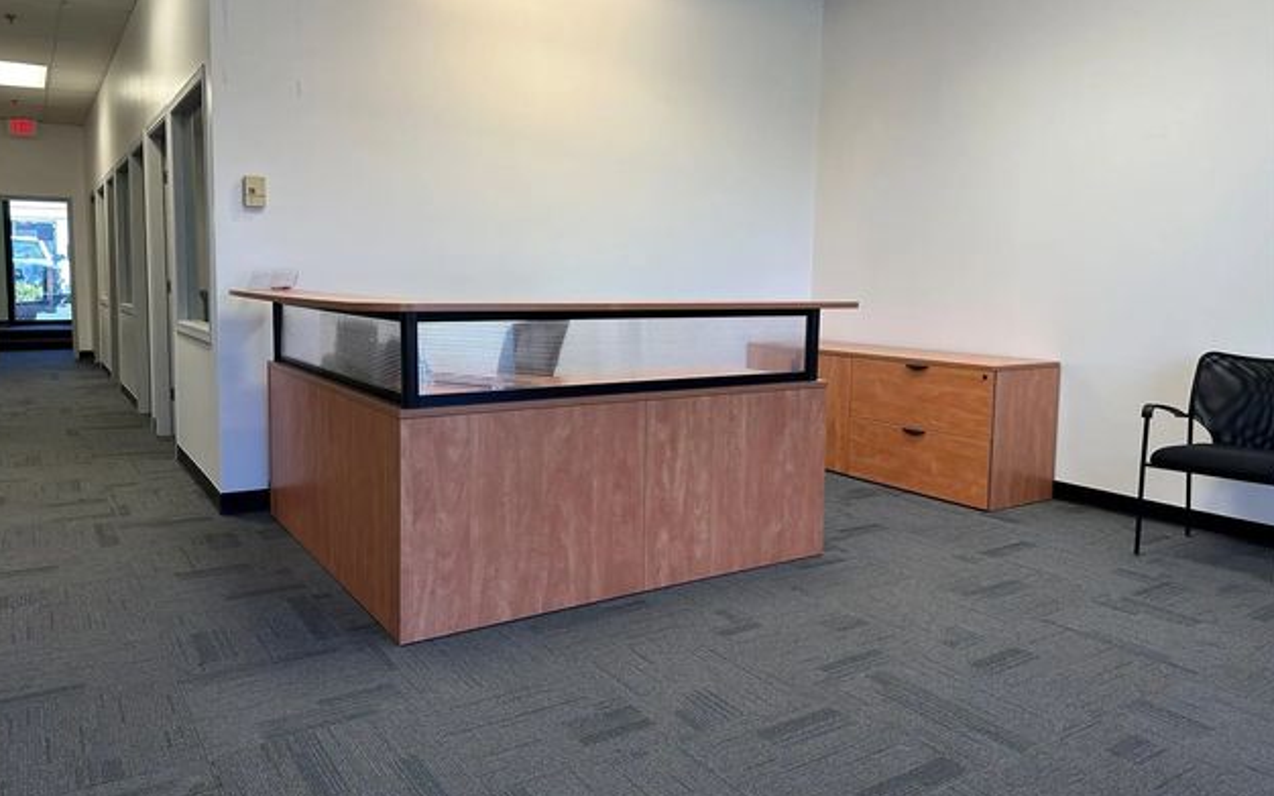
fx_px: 903
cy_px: 352
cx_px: 629
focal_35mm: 26
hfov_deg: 70.4
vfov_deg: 47.5
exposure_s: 1/120
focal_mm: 6.86
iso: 100
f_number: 1.78
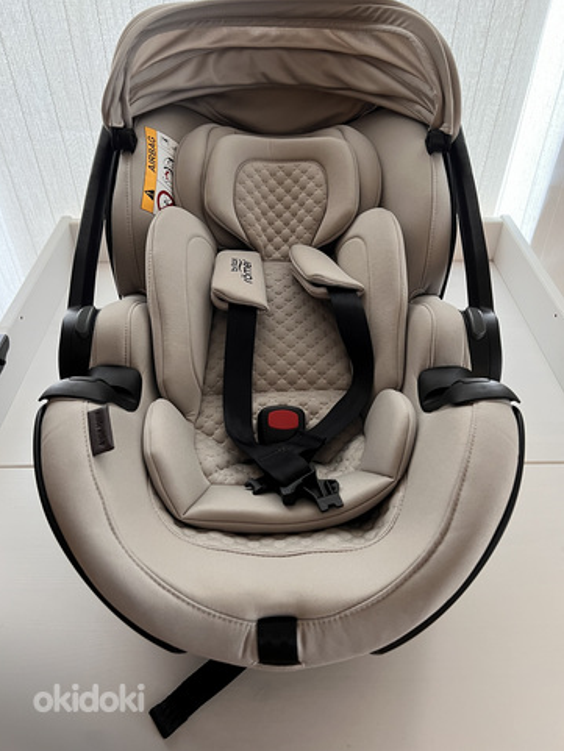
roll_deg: -0.4
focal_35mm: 27
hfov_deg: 51.4
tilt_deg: -40.7
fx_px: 586
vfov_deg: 65.3
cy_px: 362
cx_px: 282
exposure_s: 1/50
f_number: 1.5
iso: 250
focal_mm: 5.7
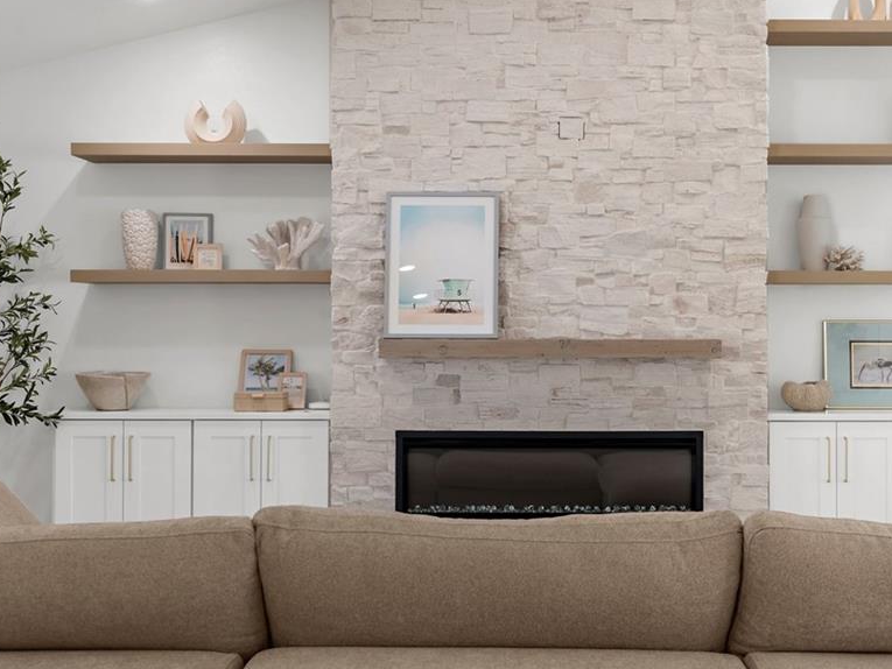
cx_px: 542
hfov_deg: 41.8
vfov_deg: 32.2
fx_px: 1160
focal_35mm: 45
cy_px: 311
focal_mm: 35
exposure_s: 1/160
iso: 640
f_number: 8
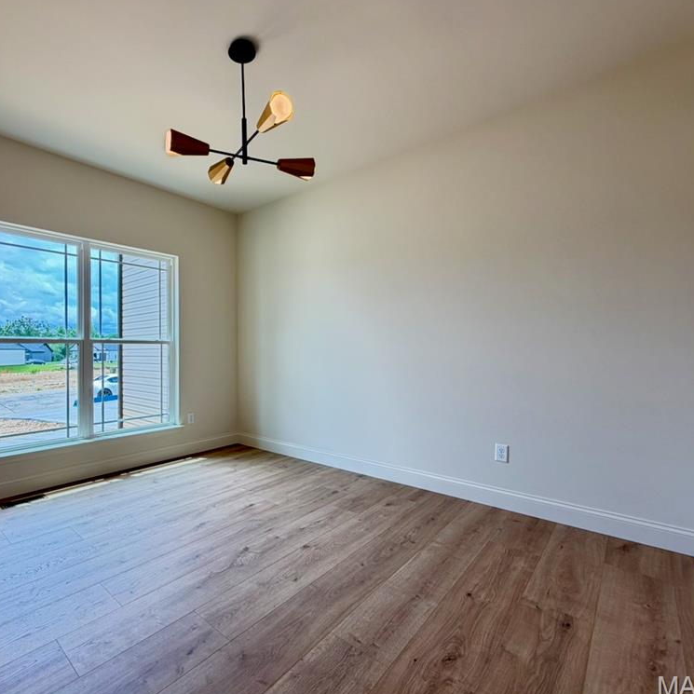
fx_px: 386
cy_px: 348
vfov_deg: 84.0
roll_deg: +0.1
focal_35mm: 17
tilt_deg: -0.4
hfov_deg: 82.8
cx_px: 274
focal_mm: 2.22
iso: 80
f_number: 2.2
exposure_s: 1/120
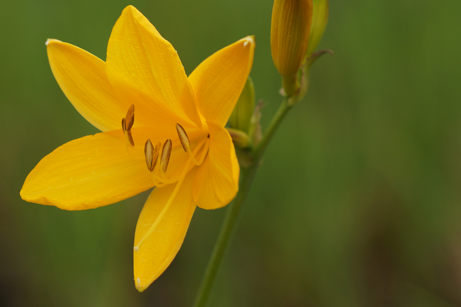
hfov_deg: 11.3
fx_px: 2330
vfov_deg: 7.5
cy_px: 130
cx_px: 193
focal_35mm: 182
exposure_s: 1/160
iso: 160
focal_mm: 100
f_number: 4.5
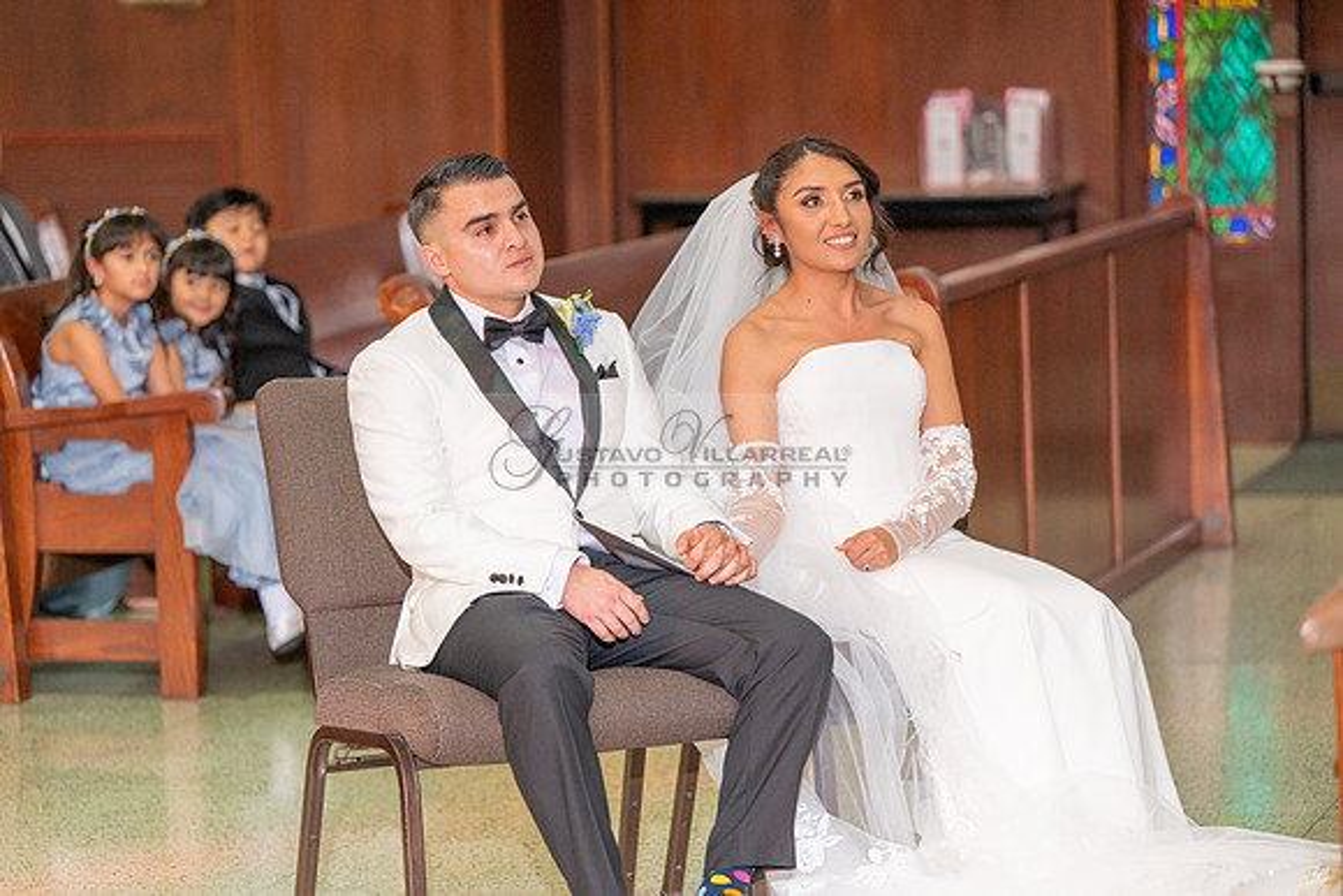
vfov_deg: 9.8
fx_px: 5228
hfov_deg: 14.6
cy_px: 448
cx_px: 657
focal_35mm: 140
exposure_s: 1/200
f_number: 3.2
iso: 1000
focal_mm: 135
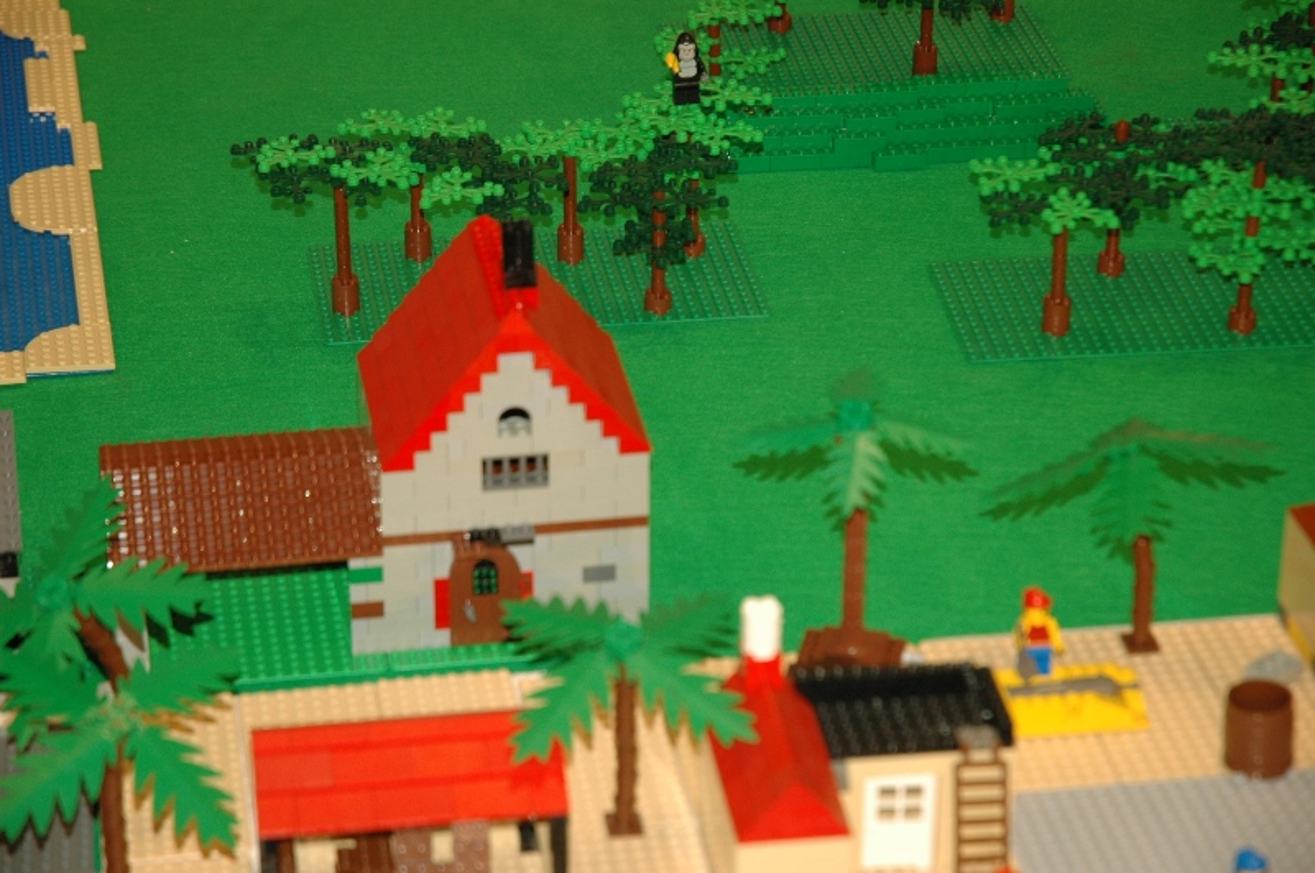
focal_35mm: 105
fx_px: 3830
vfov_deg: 13.0
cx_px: 658
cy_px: 436
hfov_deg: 19.5
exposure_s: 1/60
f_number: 4.5
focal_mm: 70
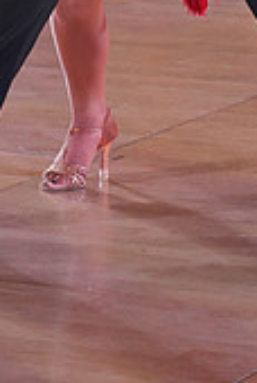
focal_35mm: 252
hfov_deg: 5.5
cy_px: -207
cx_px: 91
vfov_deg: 8.0
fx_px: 2687
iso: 1600
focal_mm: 74
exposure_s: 1/400
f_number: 4
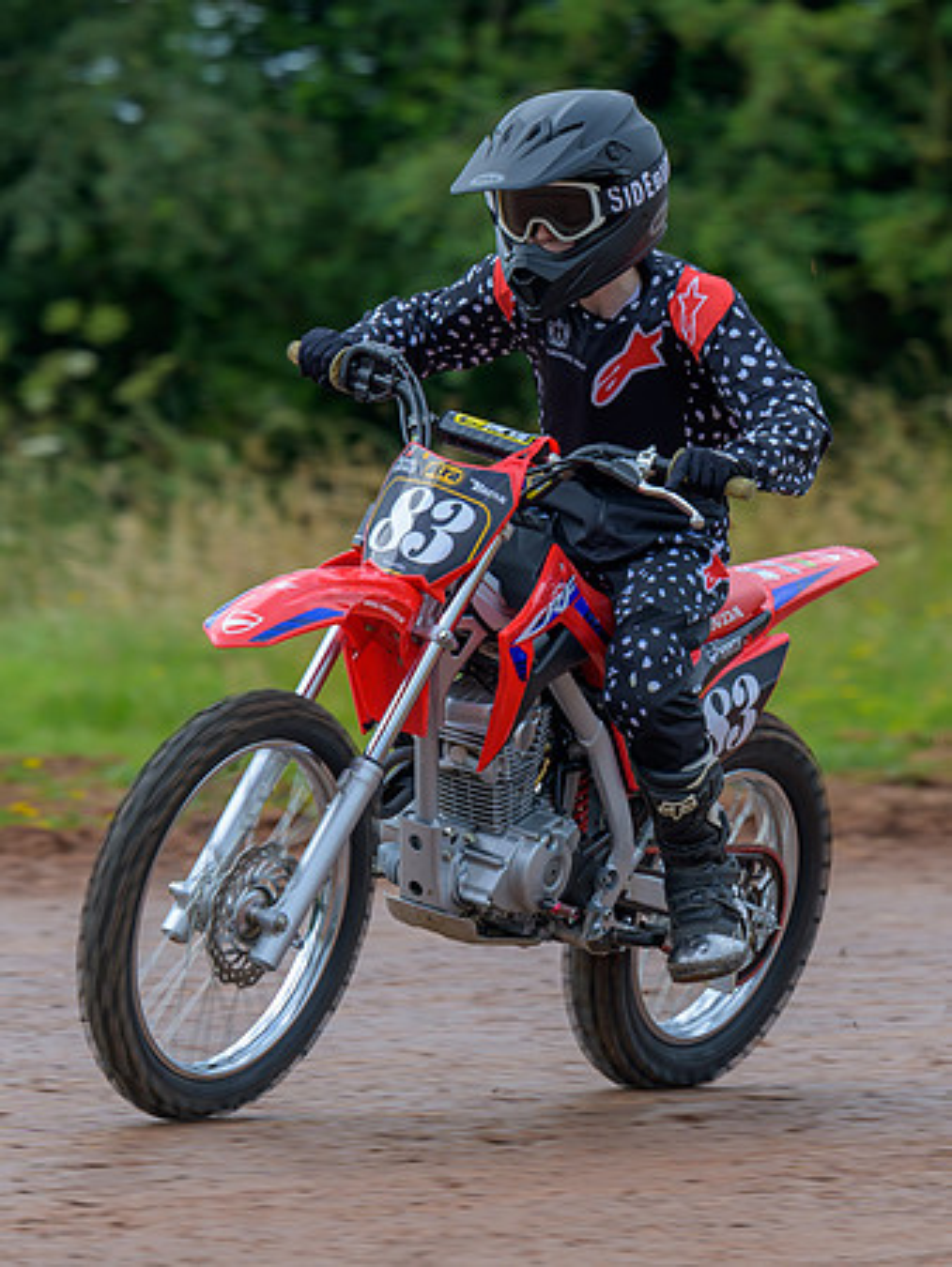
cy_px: 677
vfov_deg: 5.4
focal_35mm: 370
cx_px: 256
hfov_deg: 4.0
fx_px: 13560
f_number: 4
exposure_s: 1/320
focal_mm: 160
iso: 90
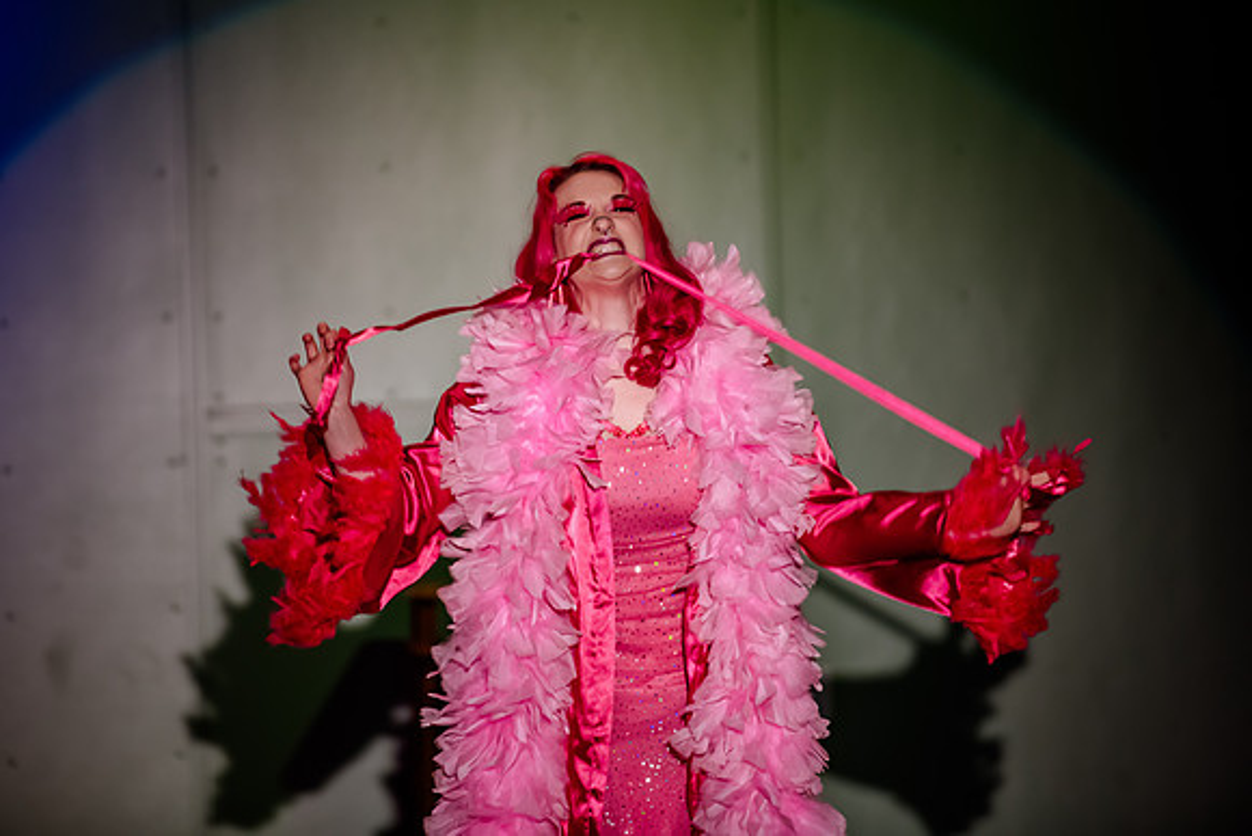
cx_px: 496
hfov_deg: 8.5
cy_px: 331
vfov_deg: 5.7
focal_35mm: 242
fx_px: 8402
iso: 800
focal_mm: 200
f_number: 2.8
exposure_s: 1/250
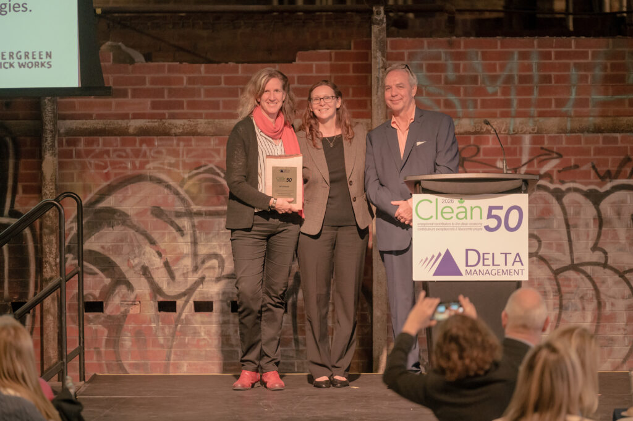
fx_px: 2987
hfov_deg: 12.1
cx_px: 316
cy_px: 210
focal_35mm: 170
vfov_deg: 8.1
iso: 3200
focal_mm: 170
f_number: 2.8
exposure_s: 1/250
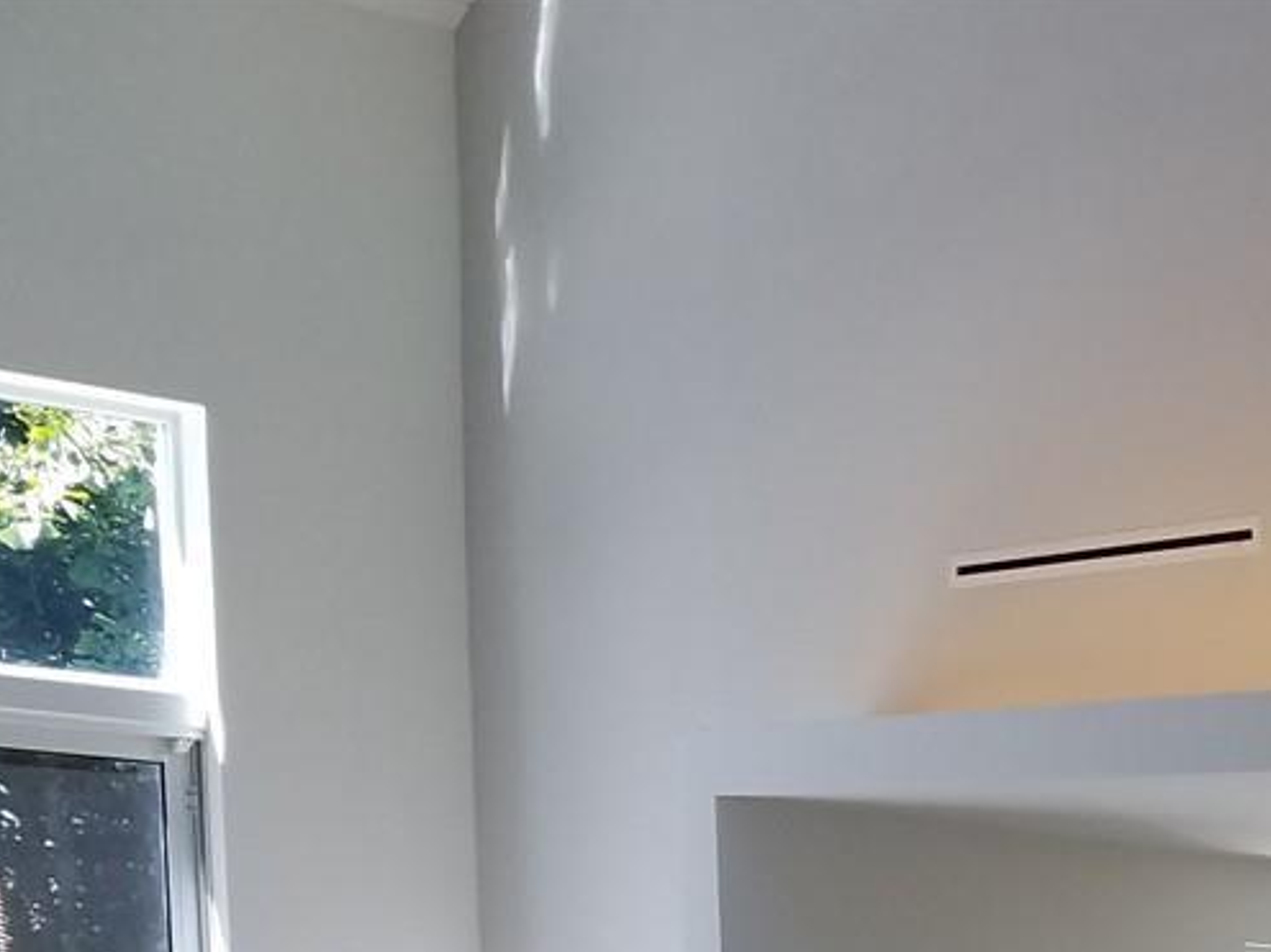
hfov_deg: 19.7
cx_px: 1985
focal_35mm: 84
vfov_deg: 15.8
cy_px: 1532
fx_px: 3083
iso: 64
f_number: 1.7
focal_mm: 4.2
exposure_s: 1/120
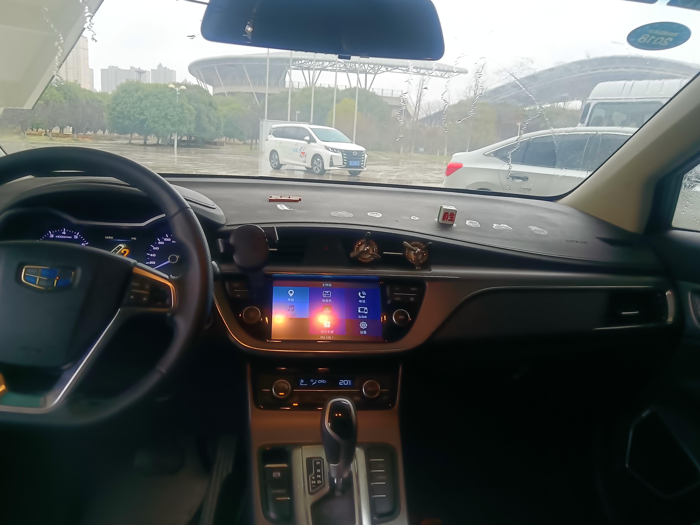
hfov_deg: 65.3
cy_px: 262
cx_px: 350
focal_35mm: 27
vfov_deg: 51.4
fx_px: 546
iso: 384
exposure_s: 1/100
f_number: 1.9
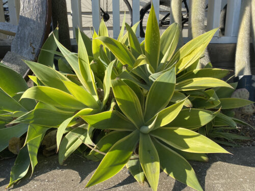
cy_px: 96
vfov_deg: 53.1
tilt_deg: -12.6
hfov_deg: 67.3
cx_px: 128
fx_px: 192
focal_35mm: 26
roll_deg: +0.4
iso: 32
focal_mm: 4.25
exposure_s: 1/919
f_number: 1.8
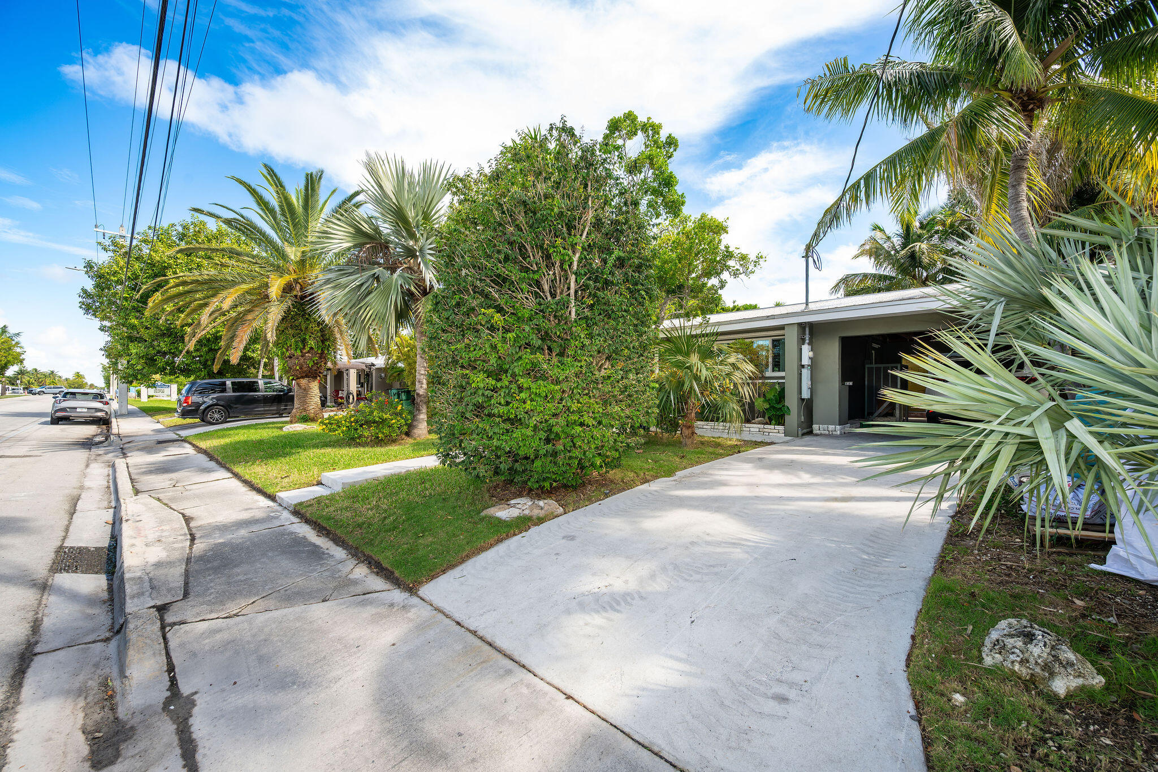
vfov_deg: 80.5
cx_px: 579
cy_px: 386
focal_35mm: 14
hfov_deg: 103.5
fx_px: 456
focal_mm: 14
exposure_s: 1/200
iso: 250
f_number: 8
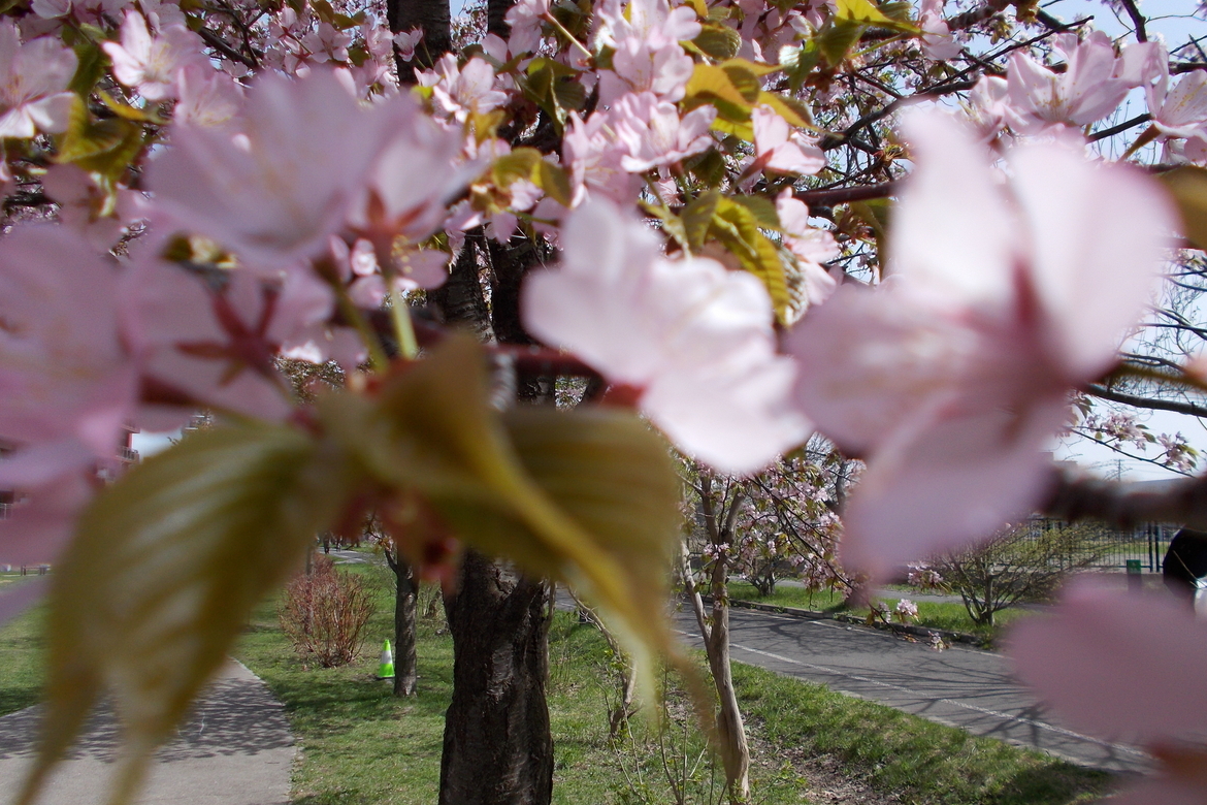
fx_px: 1073
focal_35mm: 32
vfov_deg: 41.1
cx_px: 617
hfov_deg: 58.7
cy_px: 438
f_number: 3.4
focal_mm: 5.3
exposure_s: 1/800
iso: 80
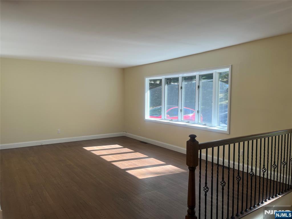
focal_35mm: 26
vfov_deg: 53.1
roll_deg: +1.3
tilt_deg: -3.3
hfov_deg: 67.3
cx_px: 146
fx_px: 219
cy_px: 110
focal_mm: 5.1
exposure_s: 1/178
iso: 40
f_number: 1.6
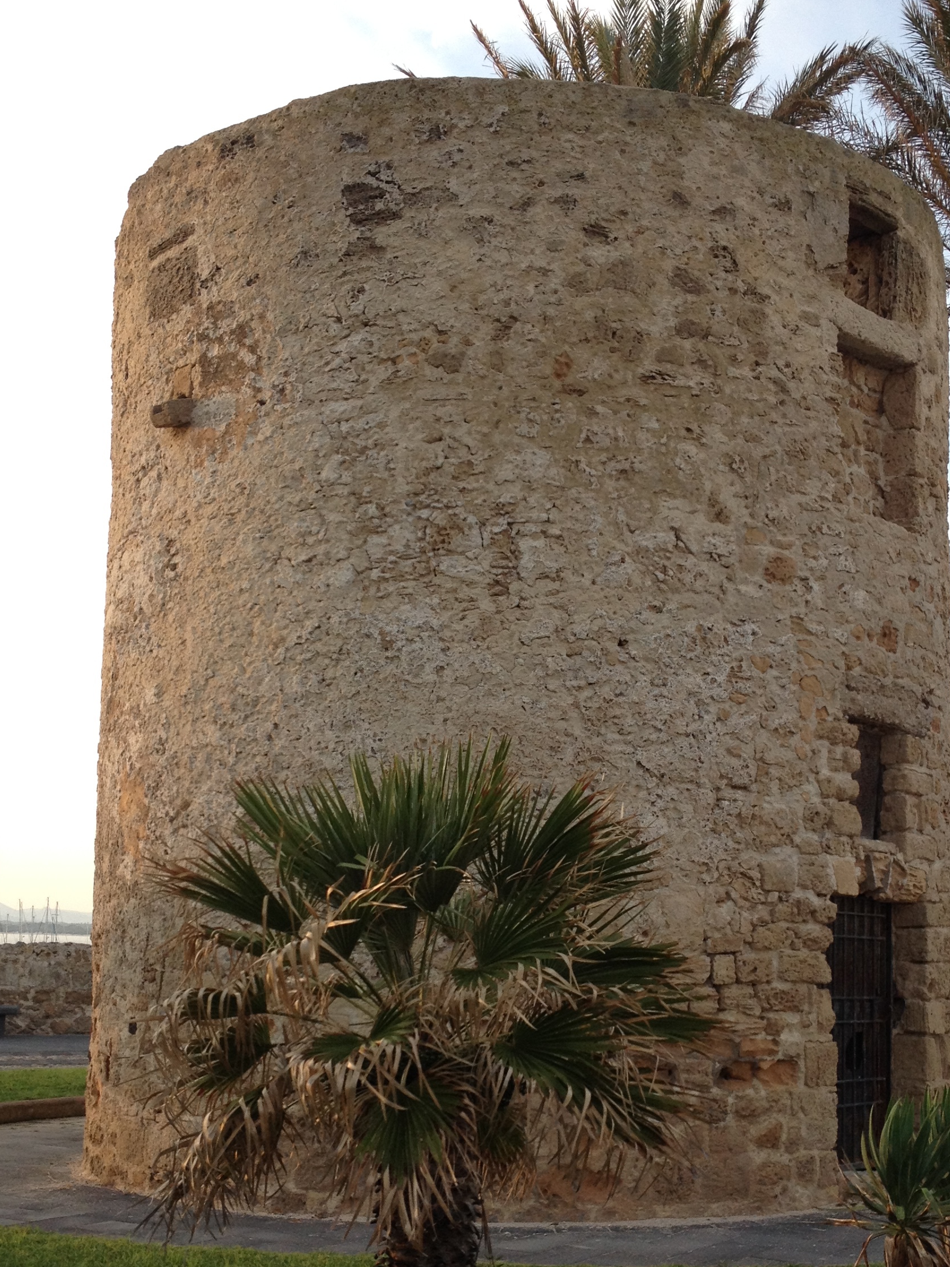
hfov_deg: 28.5
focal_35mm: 51
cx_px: 523
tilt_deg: +4.0
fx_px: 1866
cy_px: 792
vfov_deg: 37.3
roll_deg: -1.0
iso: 50
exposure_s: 1/172
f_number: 2.4
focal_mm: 4.28
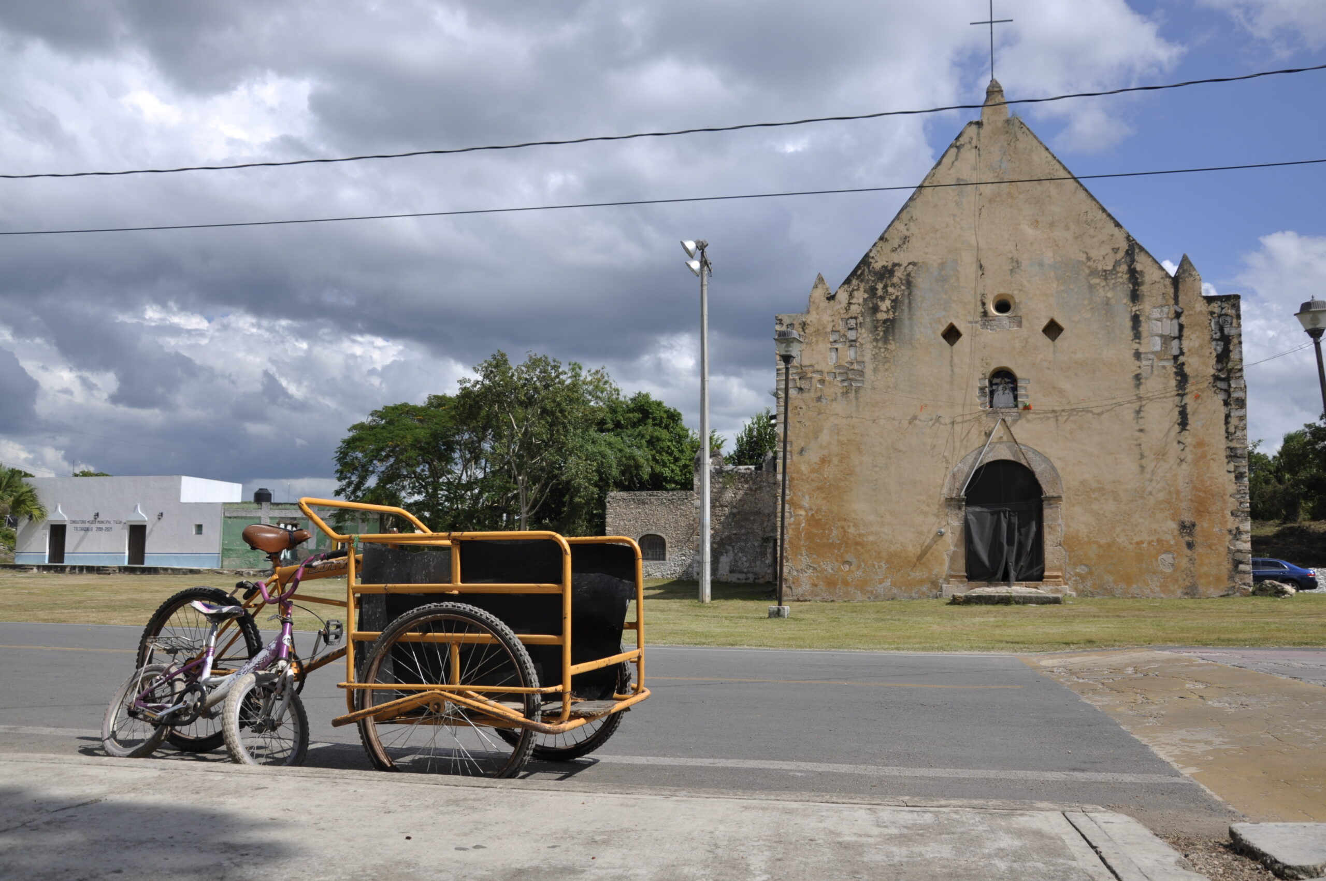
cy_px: 440
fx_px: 1159
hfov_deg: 59.6
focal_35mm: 32
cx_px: 663
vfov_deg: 41.6
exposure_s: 1/1000
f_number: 5.6
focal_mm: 21
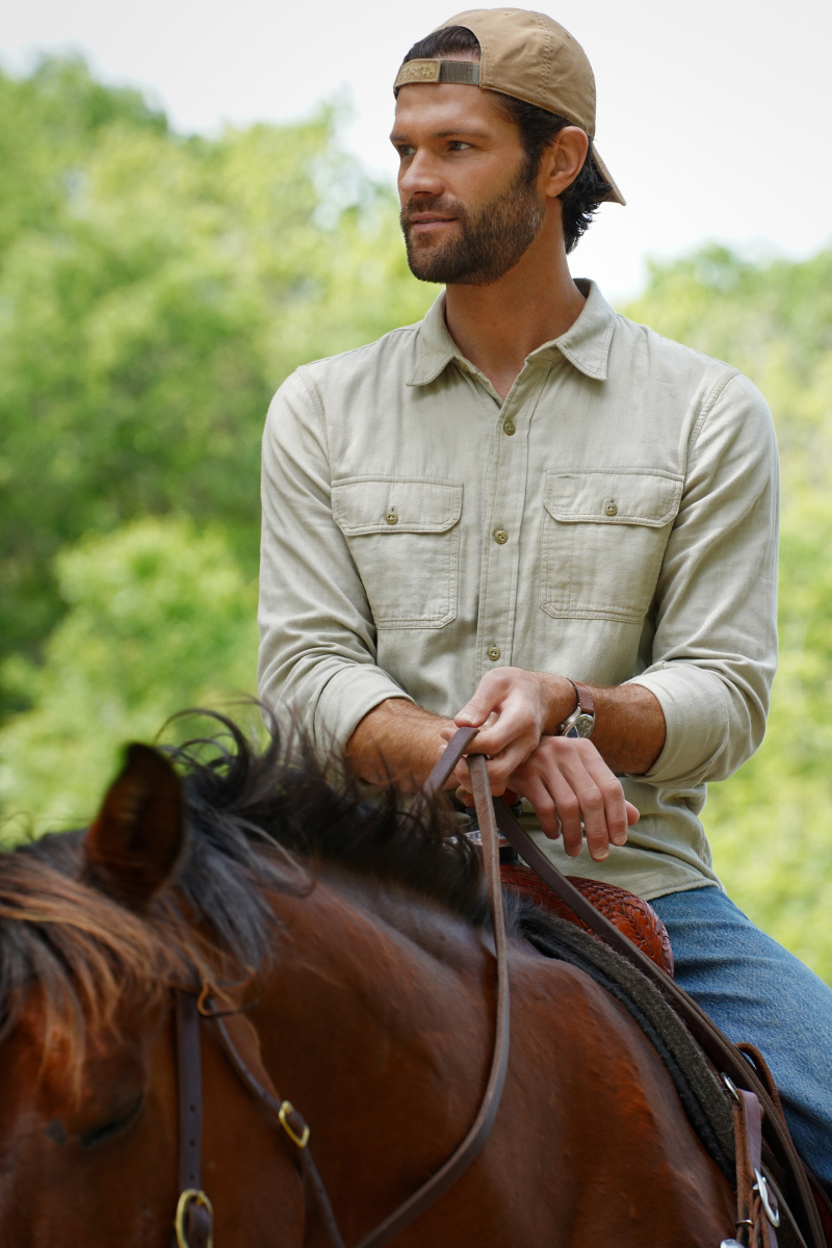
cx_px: 416
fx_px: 6240
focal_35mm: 180
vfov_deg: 11.4
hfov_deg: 7.6
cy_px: 624
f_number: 7.1
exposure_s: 1/640
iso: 1000
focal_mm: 180
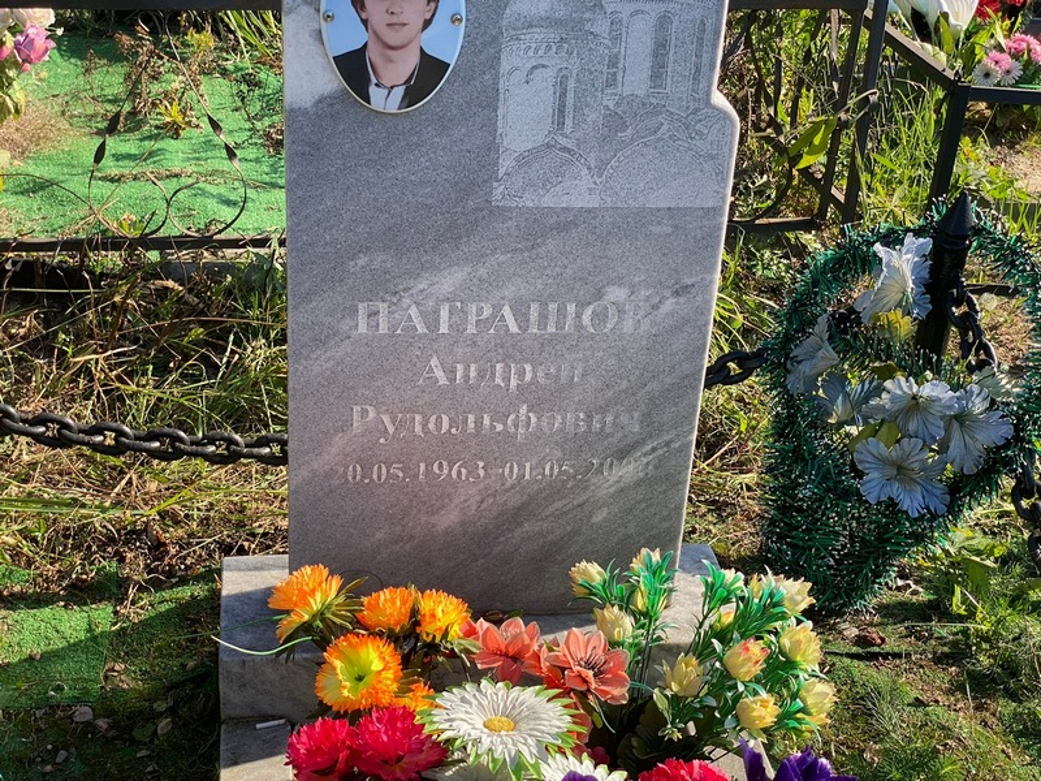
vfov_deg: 28.0
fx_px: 1564
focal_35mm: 52
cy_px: 390
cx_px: 520
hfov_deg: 36.8
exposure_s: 1/452
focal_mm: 6
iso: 20
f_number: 2
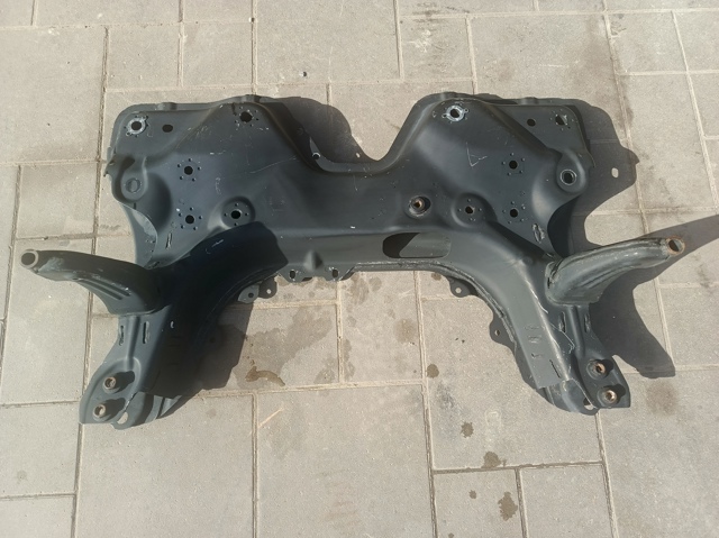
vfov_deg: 58.8
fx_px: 477
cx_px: 360
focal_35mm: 23
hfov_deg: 74.0
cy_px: 269
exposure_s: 1/200
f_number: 1.75
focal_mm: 5.25
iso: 79
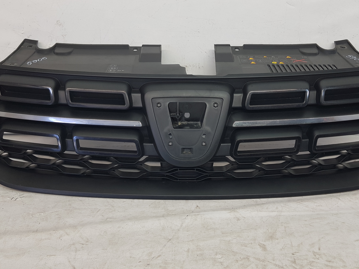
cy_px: 120
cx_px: 182
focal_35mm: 36
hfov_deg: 51.4
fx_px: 373
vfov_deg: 39.6
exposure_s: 1/100
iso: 50
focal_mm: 4.2
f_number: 1.7
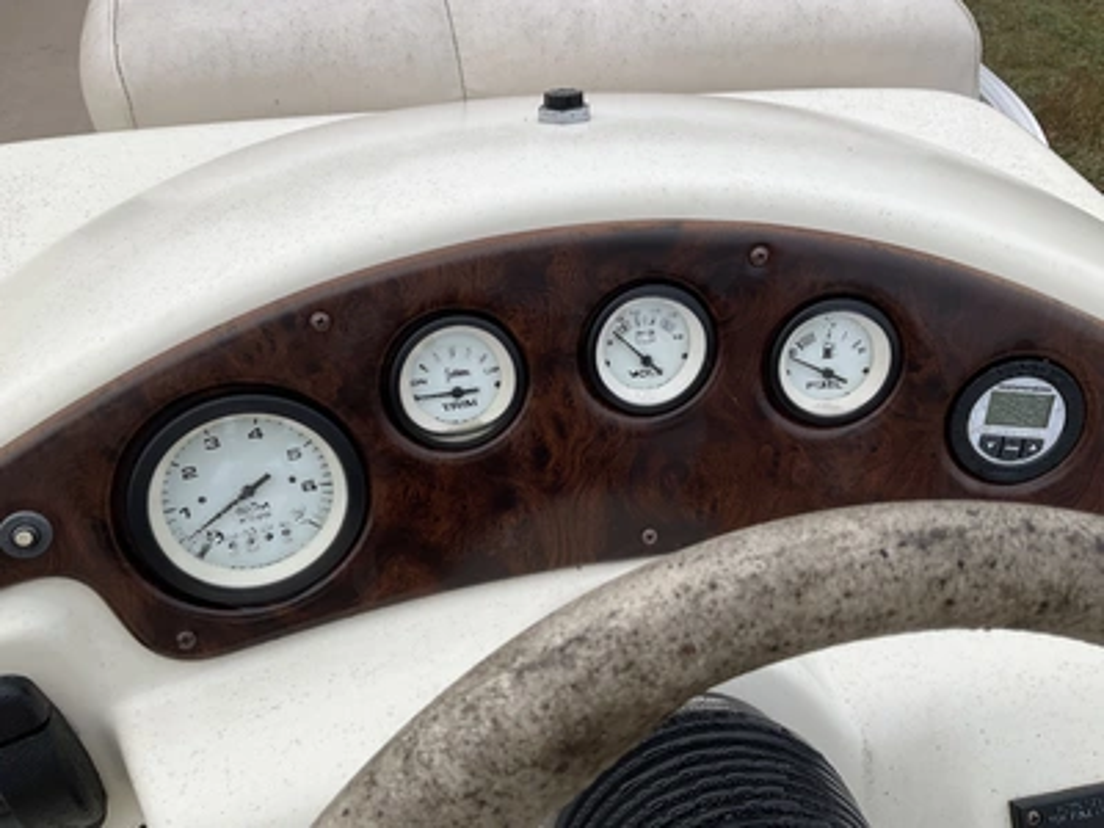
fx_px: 925
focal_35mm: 29
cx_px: 552
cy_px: 414
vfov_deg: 48.2
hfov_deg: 61.7
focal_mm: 3
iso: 20
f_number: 1.8
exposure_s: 1/177
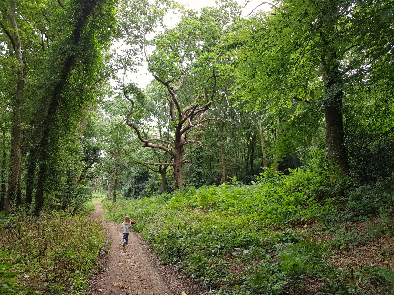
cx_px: 197
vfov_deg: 53.1
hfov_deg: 67.3
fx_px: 296
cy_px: 148
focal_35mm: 26
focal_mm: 4.2
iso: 50
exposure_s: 1/100
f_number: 1.7
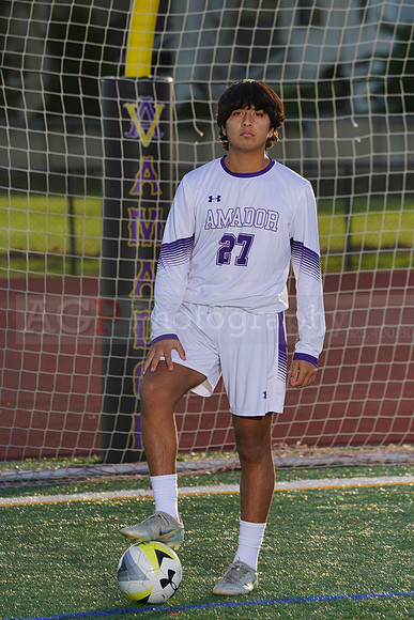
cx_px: 207
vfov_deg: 6.9
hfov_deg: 4.6
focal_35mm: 297
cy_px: 310
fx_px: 5120
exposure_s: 1/200
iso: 100
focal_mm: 297
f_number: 8
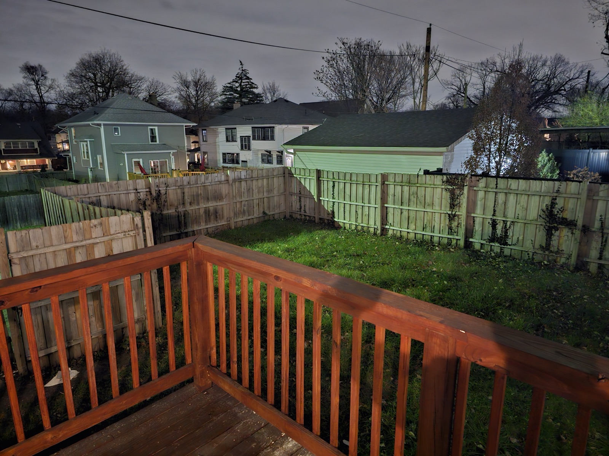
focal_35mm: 23
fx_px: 405
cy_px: 228
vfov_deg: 58.9
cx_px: 304
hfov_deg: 73.9
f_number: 1.7
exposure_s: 1/8
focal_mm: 6.3
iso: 2000
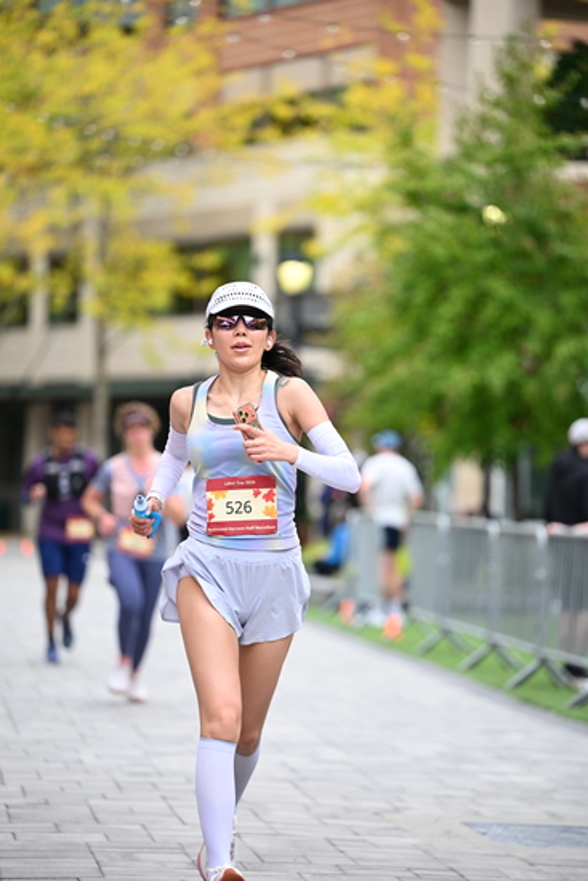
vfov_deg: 13.7
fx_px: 3672
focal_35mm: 150
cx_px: 294
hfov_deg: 9.2
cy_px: 440
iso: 640
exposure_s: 1/2000
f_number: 2.8
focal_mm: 150
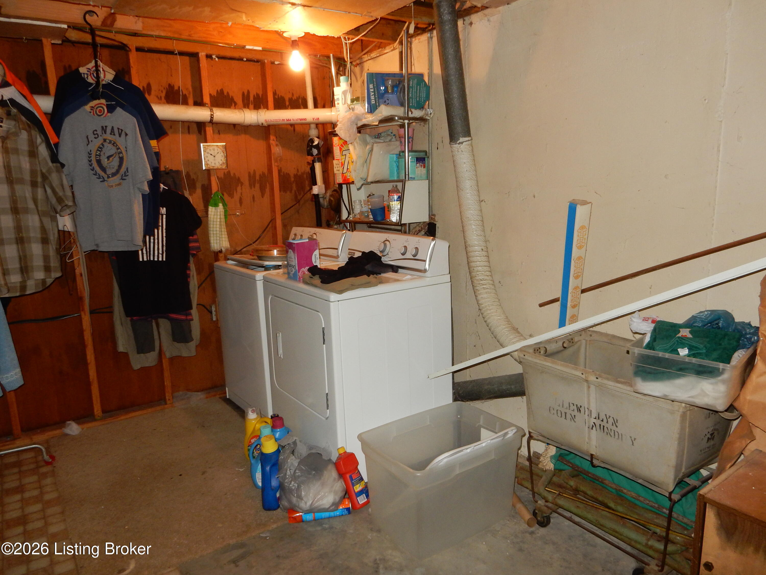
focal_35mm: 25
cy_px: 288
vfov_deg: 54.9
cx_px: 383
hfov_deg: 69.4
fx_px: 553
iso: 220
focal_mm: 4.5
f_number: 3.7
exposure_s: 1/30
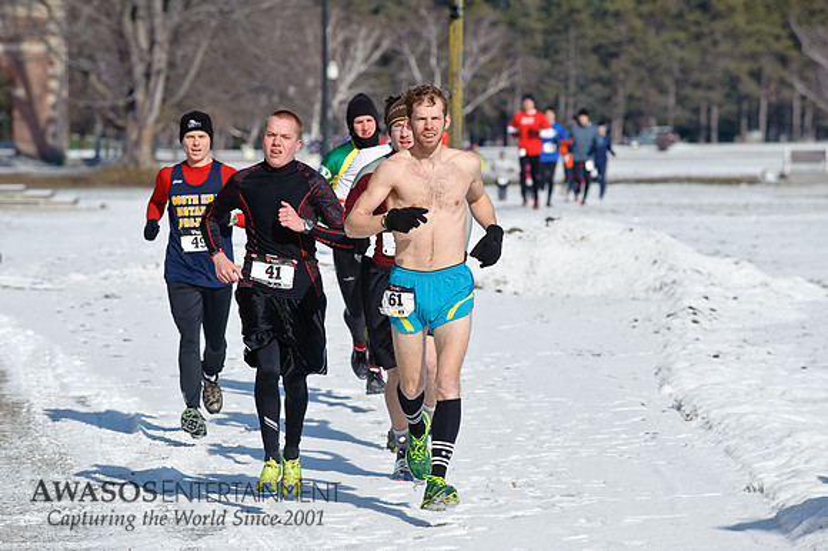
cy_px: 276
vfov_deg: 6.9
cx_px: 414
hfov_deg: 10.3
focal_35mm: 200
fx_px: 4597
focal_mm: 200
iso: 200
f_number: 6.3
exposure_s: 1/1000
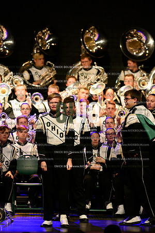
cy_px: 116
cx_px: 78
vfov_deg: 6.9
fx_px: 1937
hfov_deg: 4.6
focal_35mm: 300
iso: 6400
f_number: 4
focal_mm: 300
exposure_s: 1/500
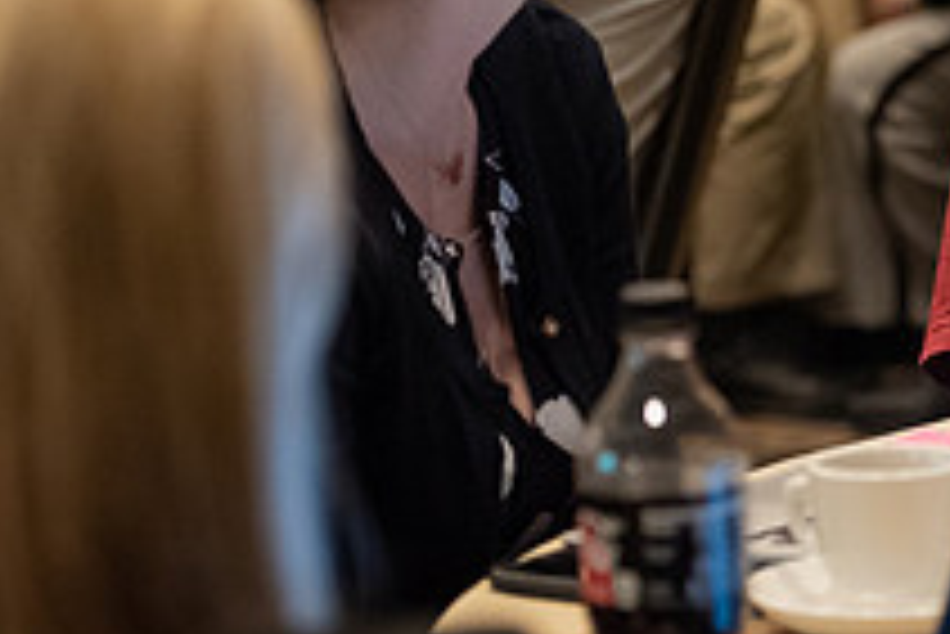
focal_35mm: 220
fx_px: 5809
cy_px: -52
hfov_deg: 9.2
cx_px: 1121
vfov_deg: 6.2
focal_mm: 80
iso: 5000
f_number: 3.5
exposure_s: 1/200
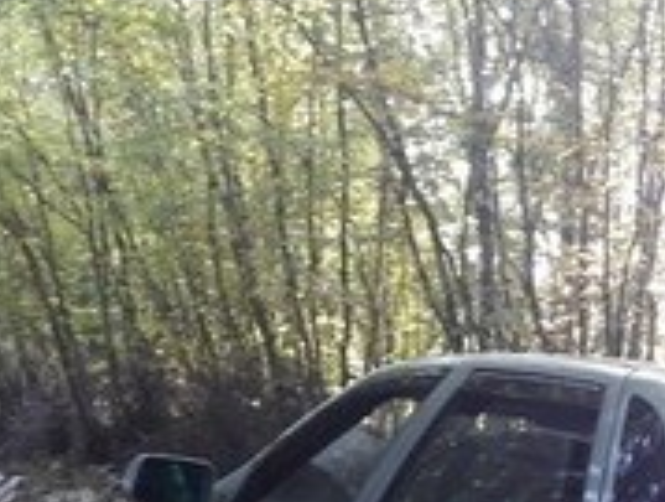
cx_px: 840
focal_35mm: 103
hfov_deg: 17.9
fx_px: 1983
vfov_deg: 13.4
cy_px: 801
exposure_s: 1/50
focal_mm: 3.7
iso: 50
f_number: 1.9
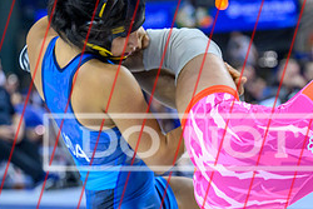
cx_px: 206
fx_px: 1888
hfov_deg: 9.5
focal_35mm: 217
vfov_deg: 6.3
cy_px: 204
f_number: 2.8
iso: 2500
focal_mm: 74
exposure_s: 1/800
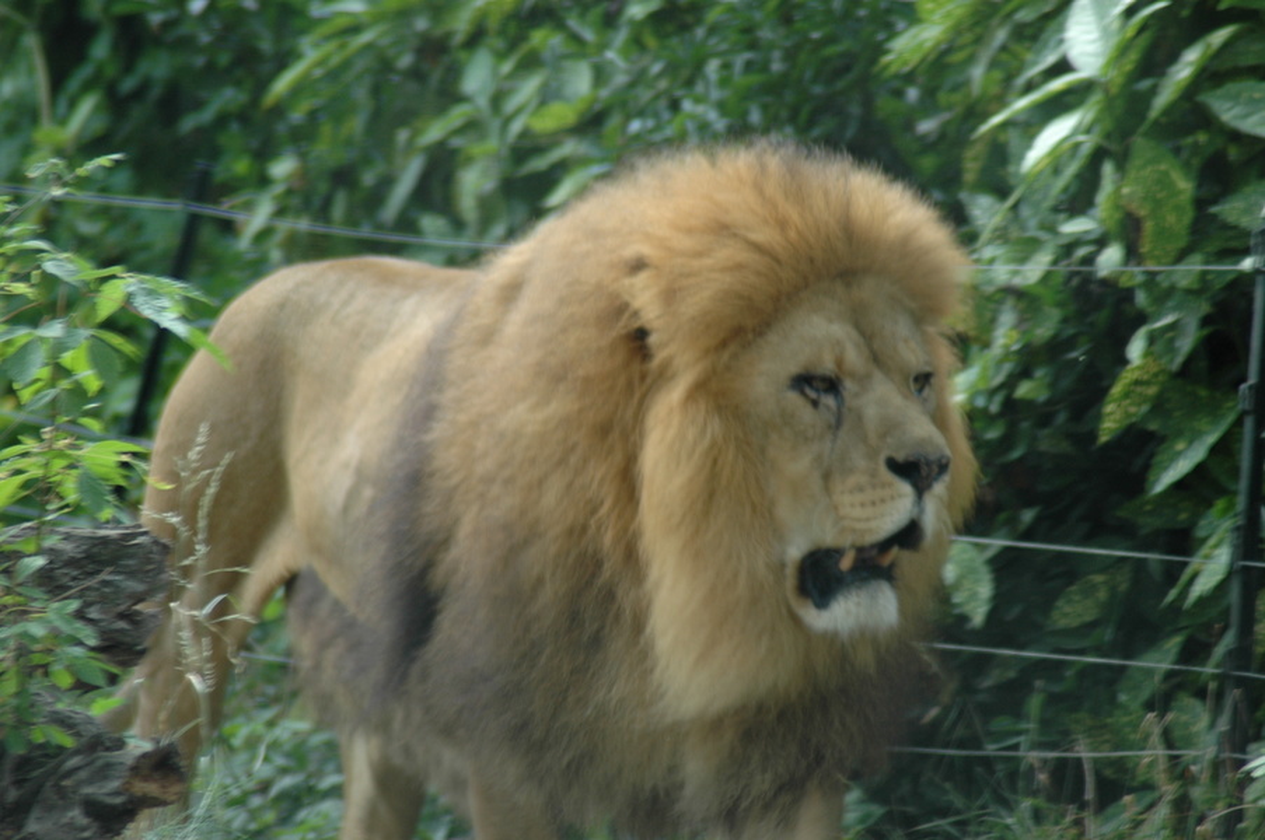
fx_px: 15795
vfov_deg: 3.0
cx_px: 632
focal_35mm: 450
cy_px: 420
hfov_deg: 4.6
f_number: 5.6
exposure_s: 1/60
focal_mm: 300
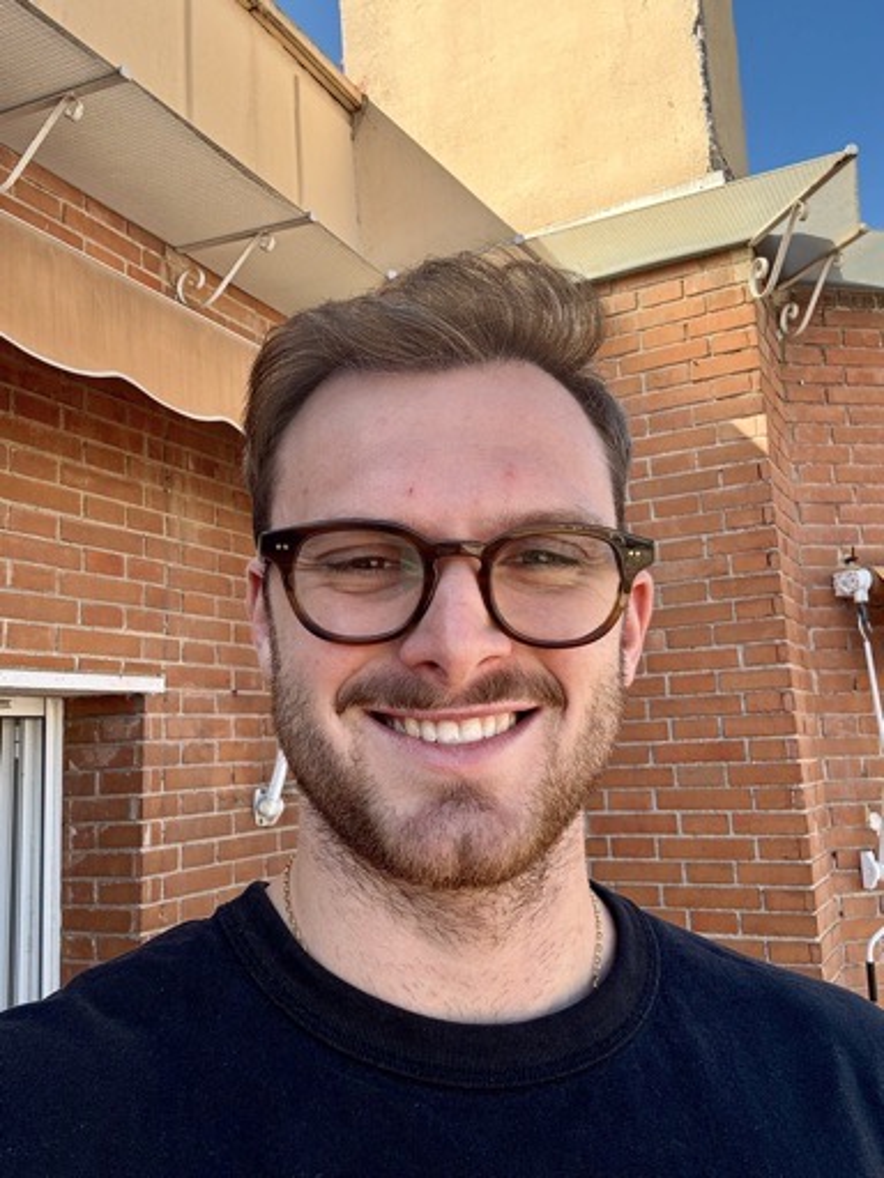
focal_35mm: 30
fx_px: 1021
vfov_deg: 60.0
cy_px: 589
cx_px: 442
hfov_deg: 46.8
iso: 25
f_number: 1.9
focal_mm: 2.69
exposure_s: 1/270
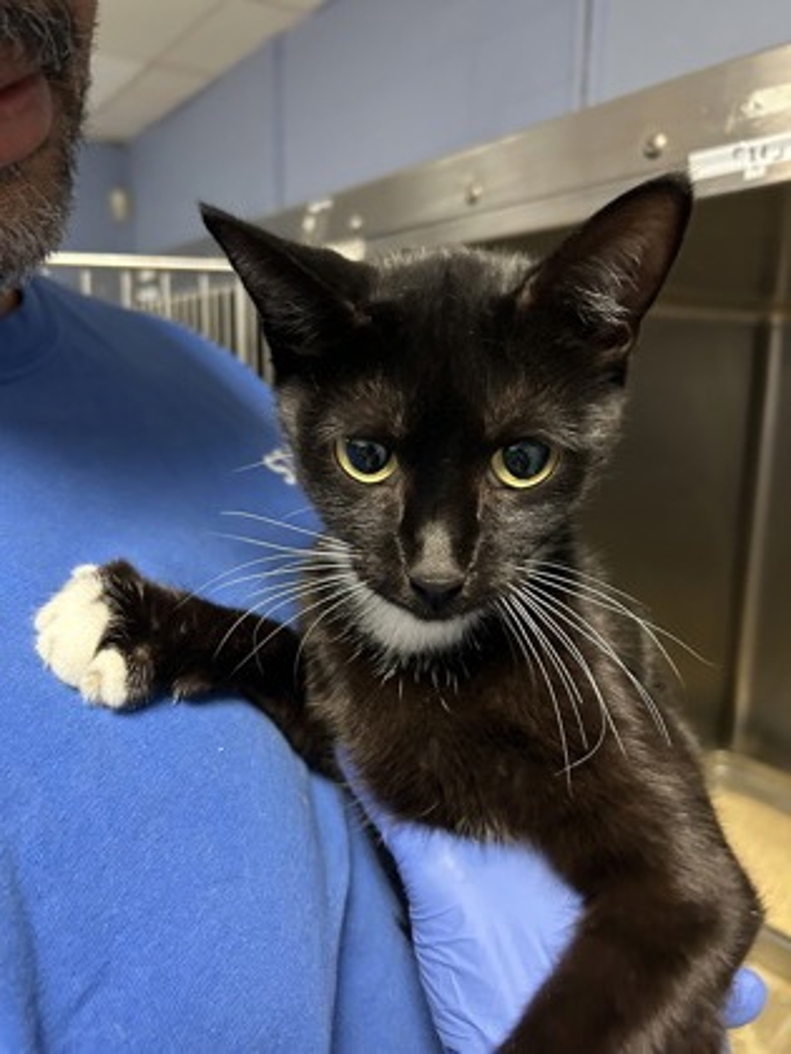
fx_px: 792
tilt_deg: -13.2
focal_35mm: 26
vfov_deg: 67.3
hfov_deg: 53.1
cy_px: 527
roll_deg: -1.2
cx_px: 396
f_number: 1.5
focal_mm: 5.7
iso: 640
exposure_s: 1/40
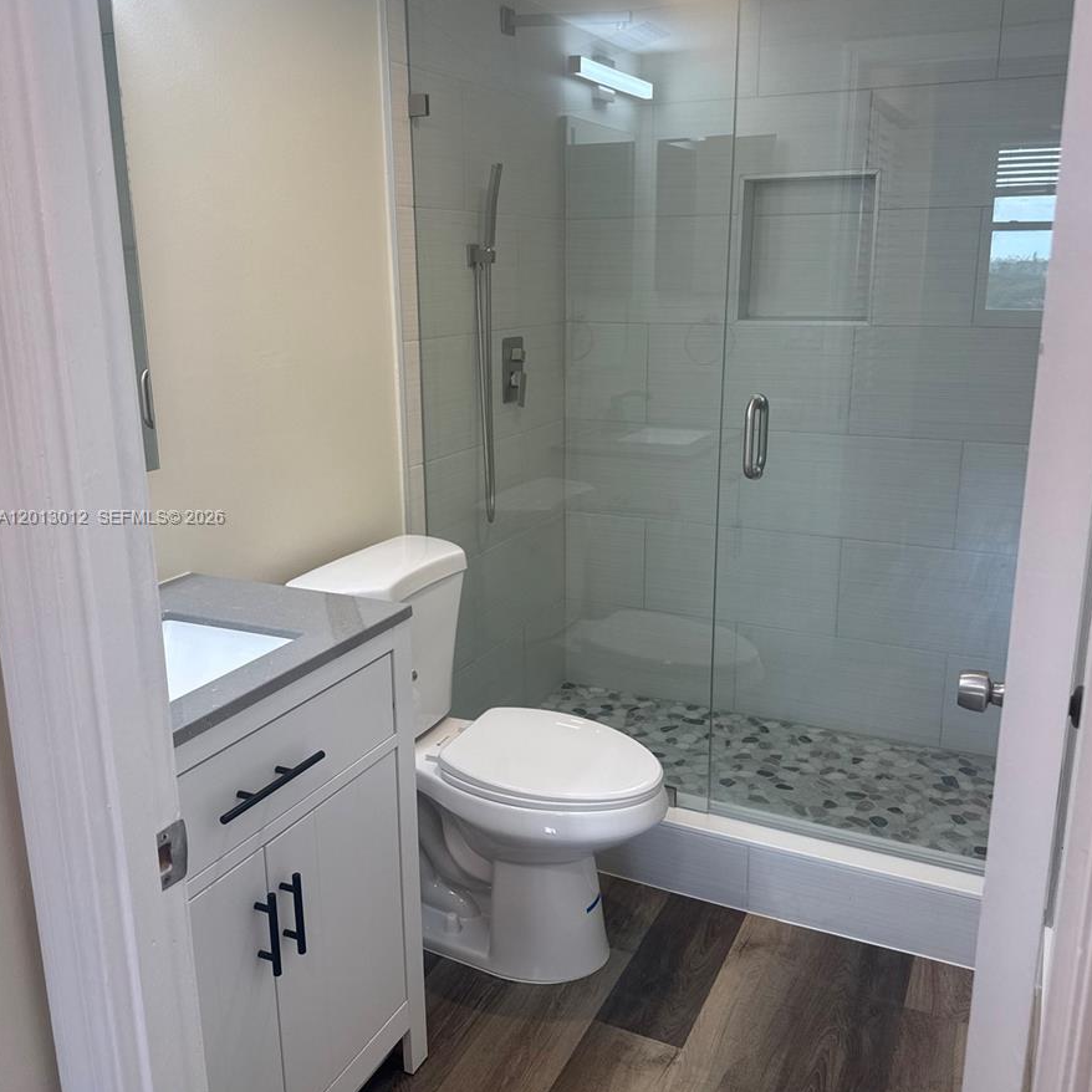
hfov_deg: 55.6
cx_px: 553
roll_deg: +0.2
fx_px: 1035
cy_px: 519
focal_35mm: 29
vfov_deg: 55.6
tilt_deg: -13.7
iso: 80
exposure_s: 1/120
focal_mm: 6.76
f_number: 1.78
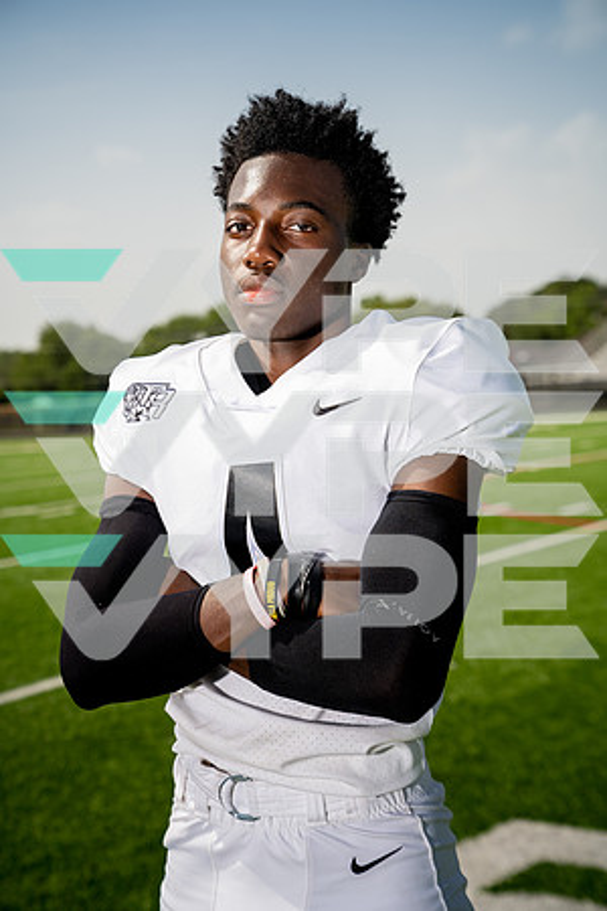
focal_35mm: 59
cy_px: 456
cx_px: 304
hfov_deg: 23.0
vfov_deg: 33.9
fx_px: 1492
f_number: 4.5
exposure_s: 1/1250
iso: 100
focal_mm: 59
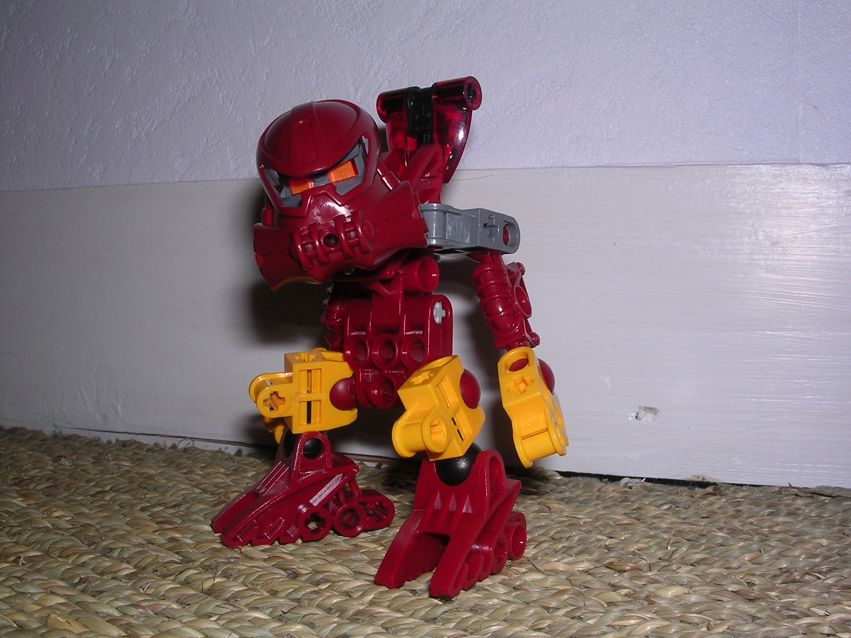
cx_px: 426
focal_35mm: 38
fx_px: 934
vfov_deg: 37.7
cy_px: 319
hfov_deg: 49.0
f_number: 5.6
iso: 100
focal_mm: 5.8
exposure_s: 1/60.1
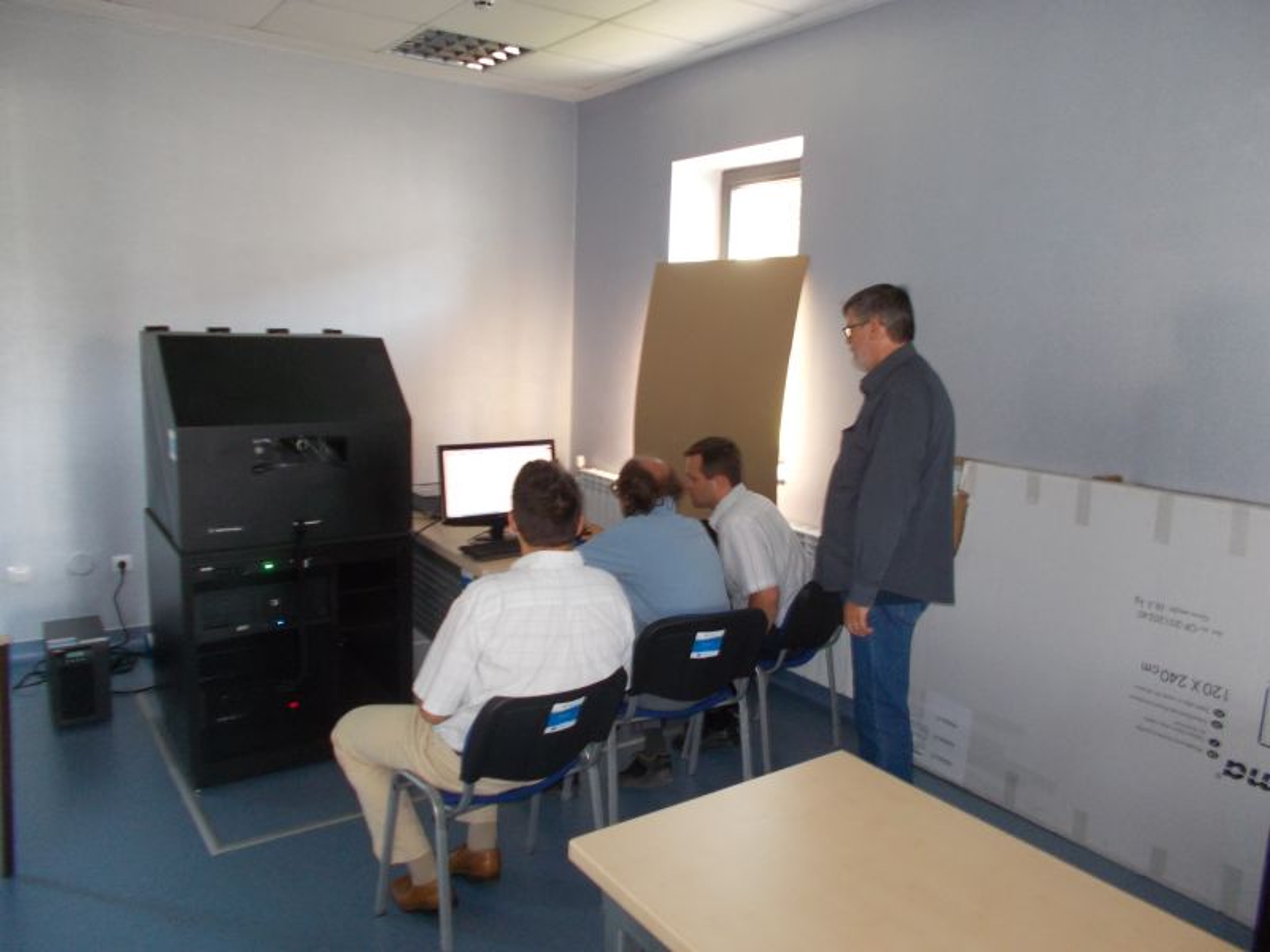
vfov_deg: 53.1
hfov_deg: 67.3
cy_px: 476
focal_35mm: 26
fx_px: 954
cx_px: 635
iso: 200
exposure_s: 1/25
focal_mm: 4.6
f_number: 3.2
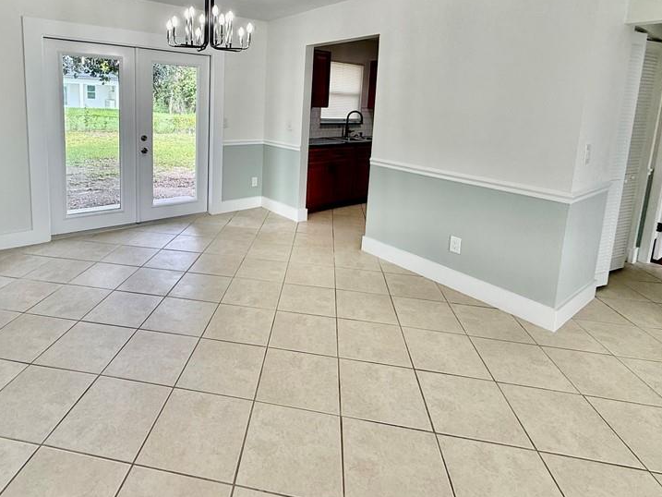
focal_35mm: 20
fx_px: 383
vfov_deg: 63.7
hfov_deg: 80.7
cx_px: 262
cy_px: 152
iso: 64
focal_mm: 2.22
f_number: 2.2
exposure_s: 1/199
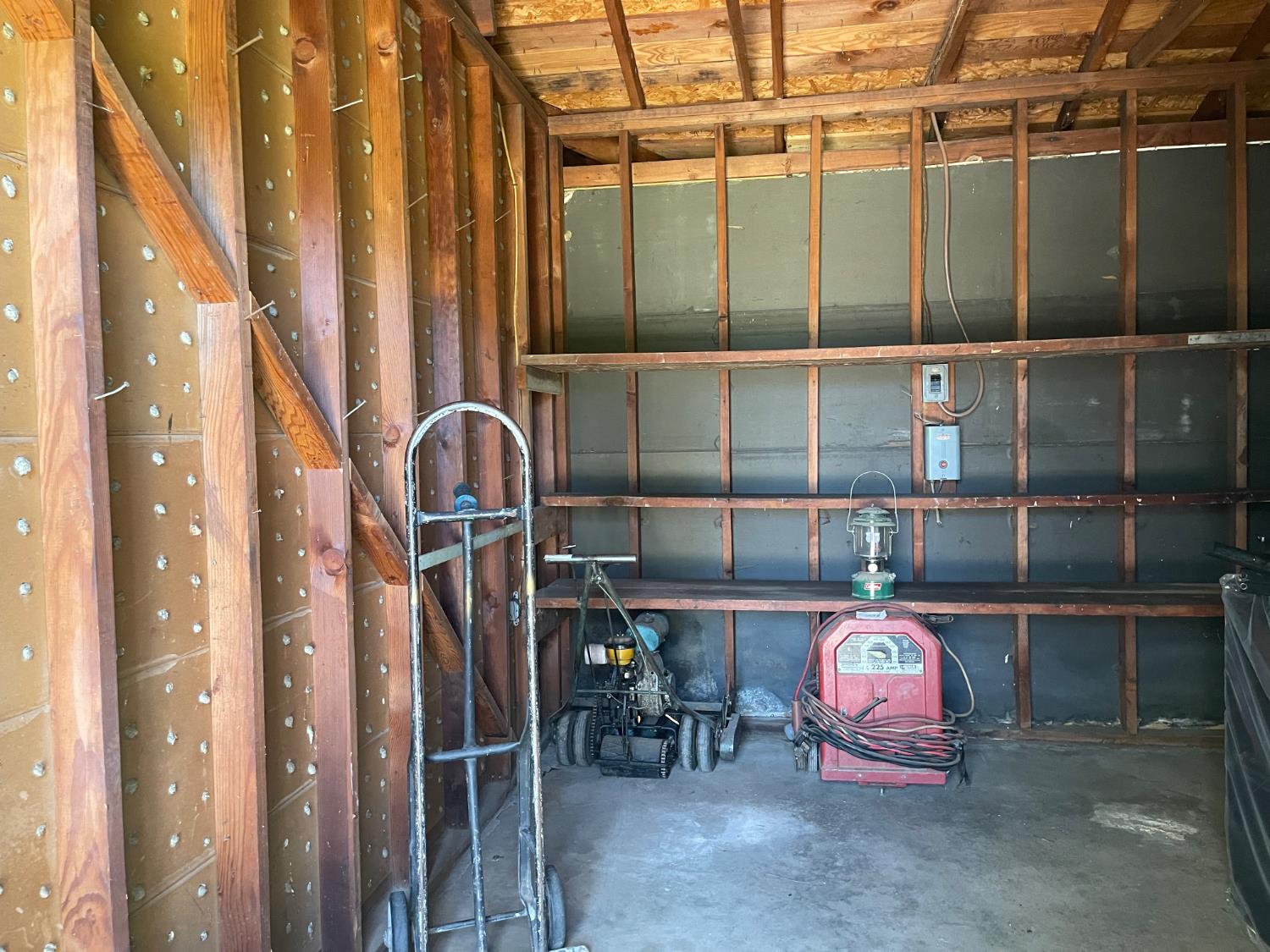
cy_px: 476
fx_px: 917
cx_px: 635
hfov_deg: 69.4
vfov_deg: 54.9
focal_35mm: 25
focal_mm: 5.1
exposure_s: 1/60
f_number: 1.6
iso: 400
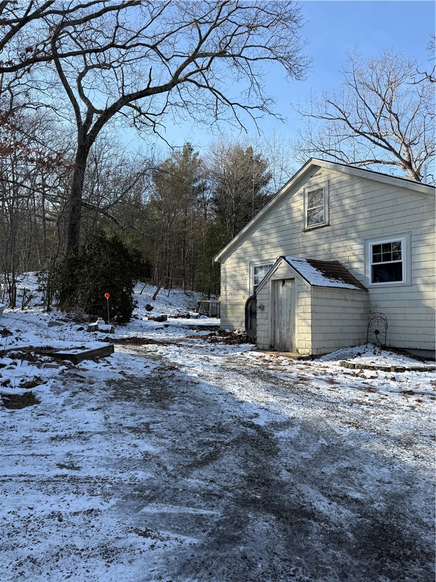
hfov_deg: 56.8
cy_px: 291
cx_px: 218
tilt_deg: +3.9
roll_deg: -1.6
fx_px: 403
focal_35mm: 24
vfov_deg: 71.6
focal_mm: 6.76
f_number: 1.78
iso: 80
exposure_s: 1/2232
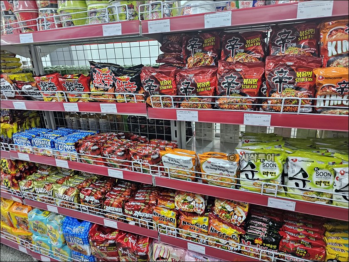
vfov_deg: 58.9
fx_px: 232
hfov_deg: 73.9
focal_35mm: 23
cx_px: 174
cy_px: 131
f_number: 1.7
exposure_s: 1/100
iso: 400
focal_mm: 6.3
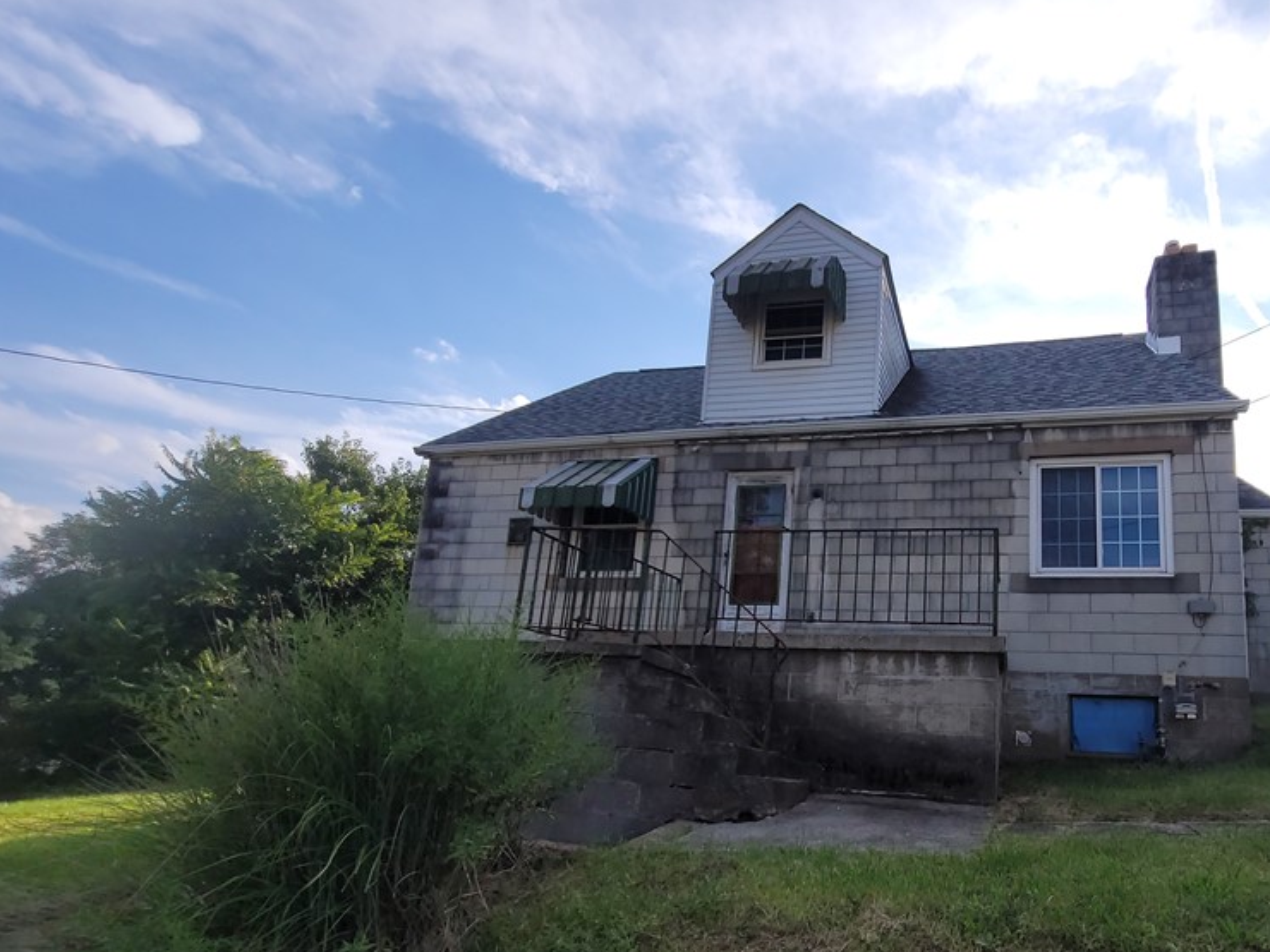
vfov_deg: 70.5
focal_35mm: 18
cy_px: 593
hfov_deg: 84.7
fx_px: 660
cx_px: 848
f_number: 2.2
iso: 64
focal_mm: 2.2
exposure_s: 1/1525
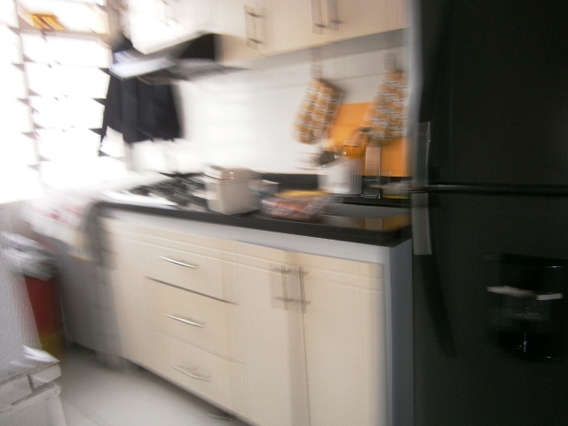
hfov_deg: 67.3
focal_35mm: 26
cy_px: 213
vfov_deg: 53.1
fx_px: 427
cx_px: 284
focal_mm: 4.7
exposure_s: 1/30
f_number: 2.8
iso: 125
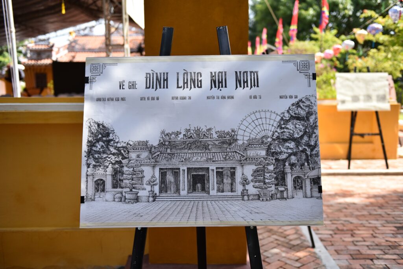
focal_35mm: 36
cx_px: 202
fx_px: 403
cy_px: 134
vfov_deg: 36.9
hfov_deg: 53.1
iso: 250
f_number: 2.8
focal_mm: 36
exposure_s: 1/1600
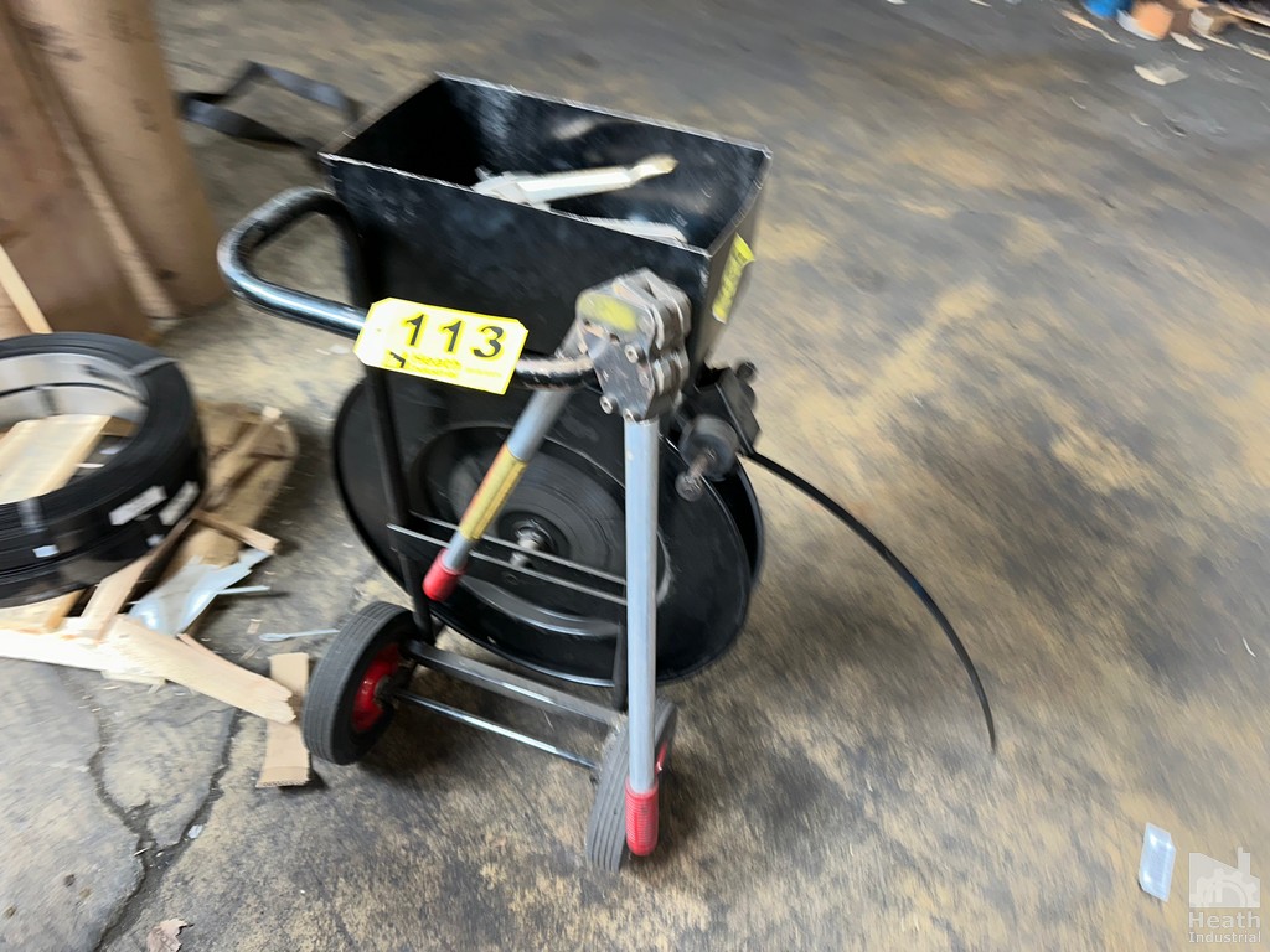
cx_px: 635
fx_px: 881
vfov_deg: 56.8
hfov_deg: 71.6
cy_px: 476
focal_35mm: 24
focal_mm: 6.86
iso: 64
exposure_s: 1/24
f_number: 1.78
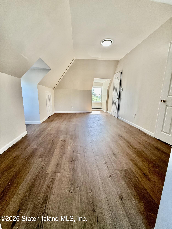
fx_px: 93
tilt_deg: -10.6
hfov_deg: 85.7
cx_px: 86
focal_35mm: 14
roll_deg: -0.8
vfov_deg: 102.1
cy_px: 114
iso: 80
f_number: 2.2
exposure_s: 1/99
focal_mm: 2.22
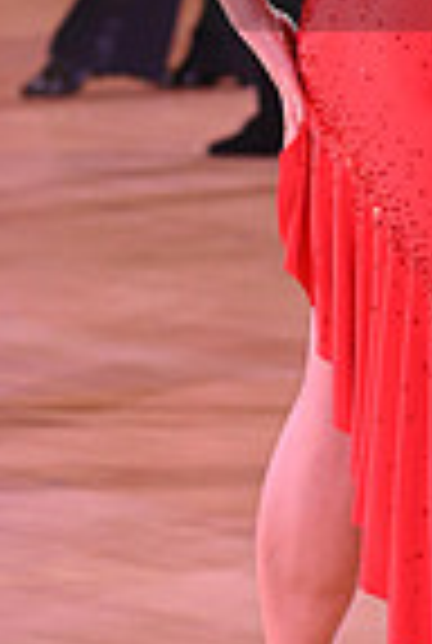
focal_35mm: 547
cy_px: -117
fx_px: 9798
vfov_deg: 3.8
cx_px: 826
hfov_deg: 2.5
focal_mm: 135
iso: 1600
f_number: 5
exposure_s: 1/200
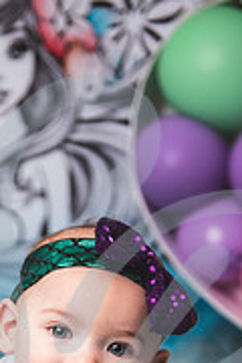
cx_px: 40
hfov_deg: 10.5
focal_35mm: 130
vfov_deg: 15.3
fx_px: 1311
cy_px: 415
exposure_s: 1/160
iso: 100
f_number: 2.8
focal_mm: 52
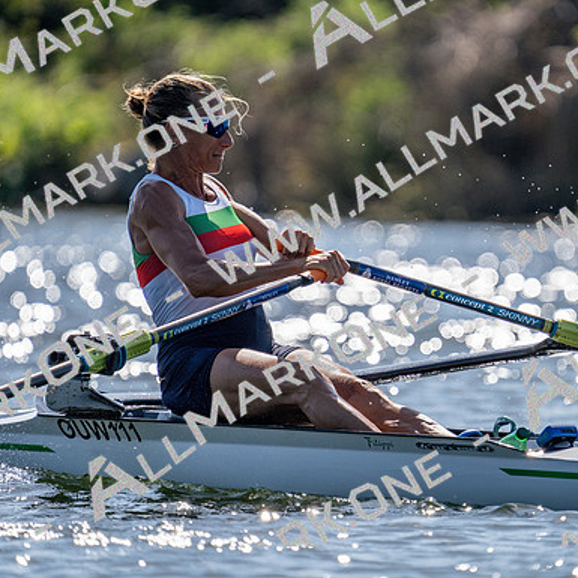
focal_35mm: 724
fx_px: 13677
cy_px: 289
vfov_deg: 2.4
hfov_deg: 2.4
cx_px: 393
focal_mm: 565
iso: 200
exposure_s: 1/2000
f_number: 6.3
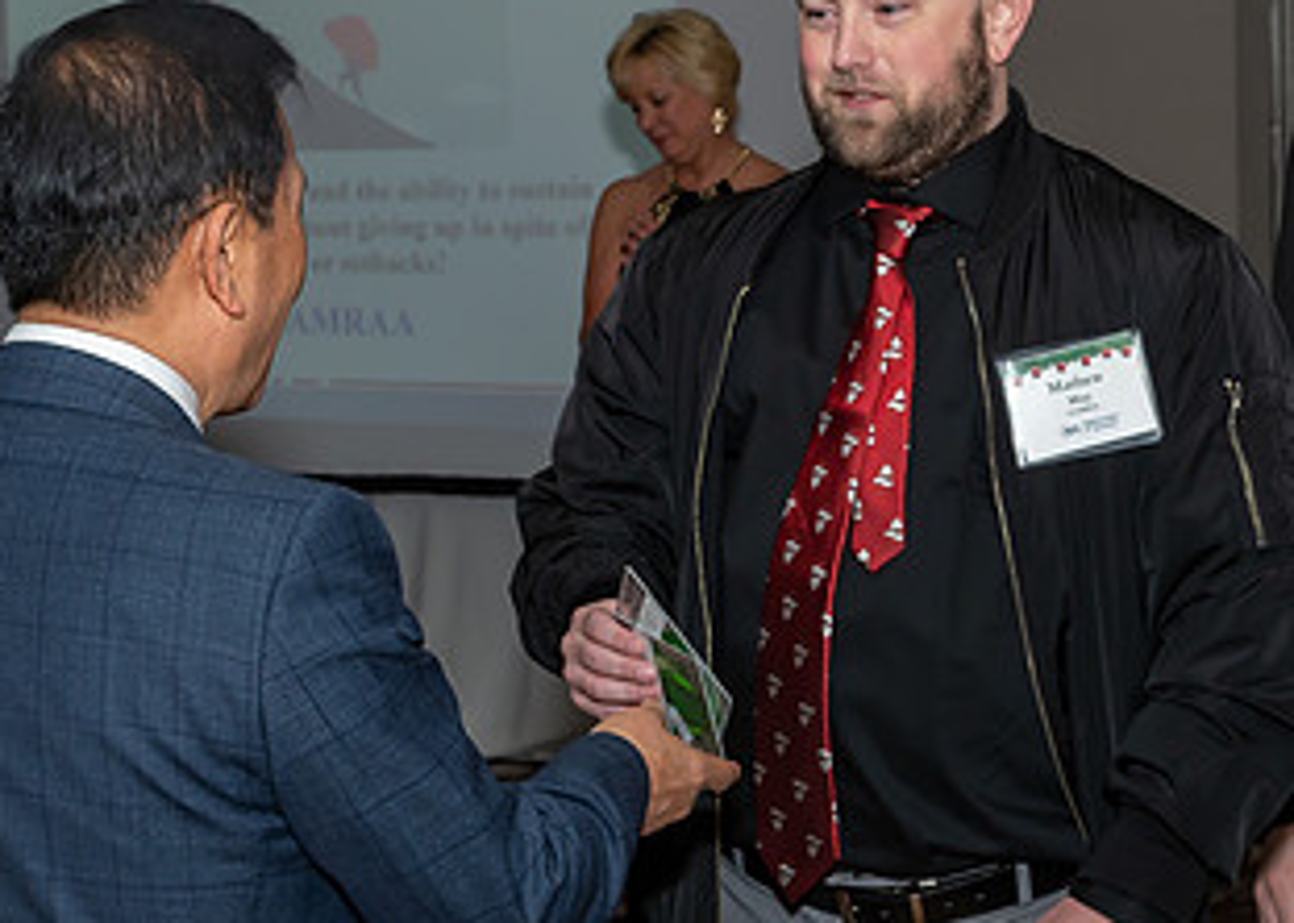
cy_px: 387
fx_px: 3491
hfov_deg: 21.0
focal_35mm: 95
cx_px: 610
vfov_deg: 15.1
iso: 400
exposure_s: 1/250
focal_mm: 28
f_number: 6.3
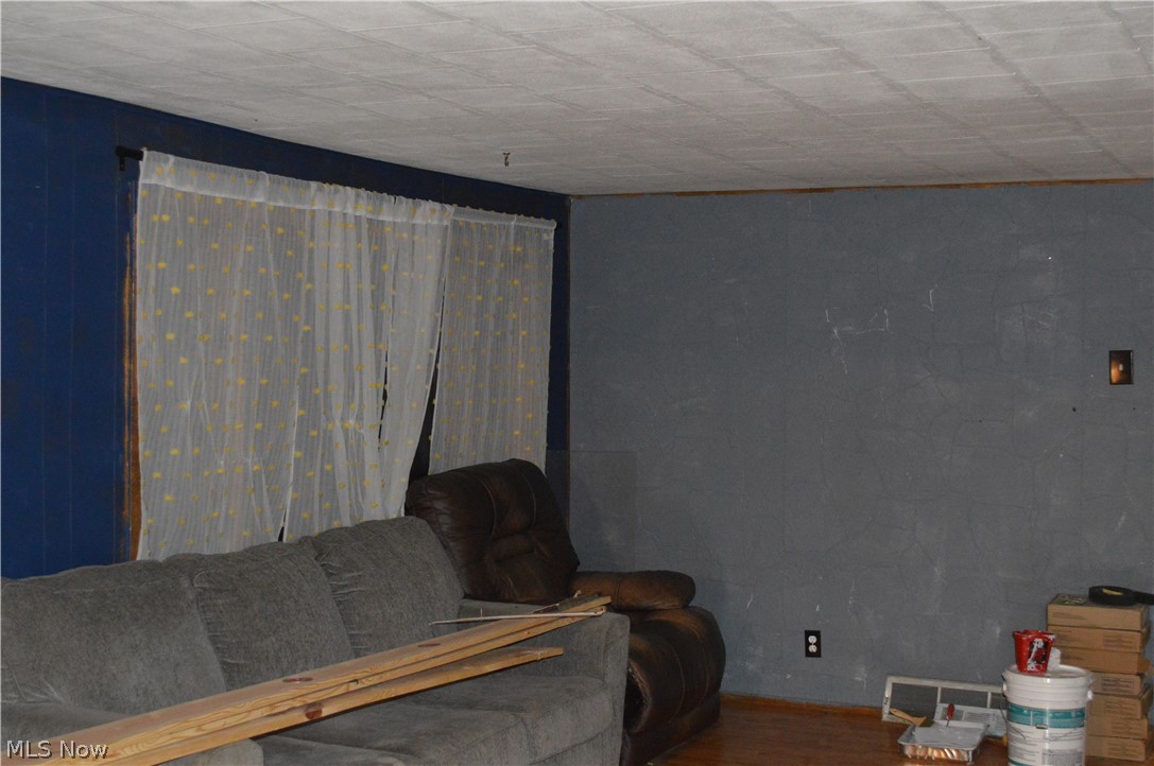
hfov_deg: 41.2
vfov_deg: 28.0
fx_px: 1537
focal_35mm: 48
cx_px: 577
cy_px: 383
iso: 3200
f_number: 4.8
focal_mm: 32
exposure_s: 1/60
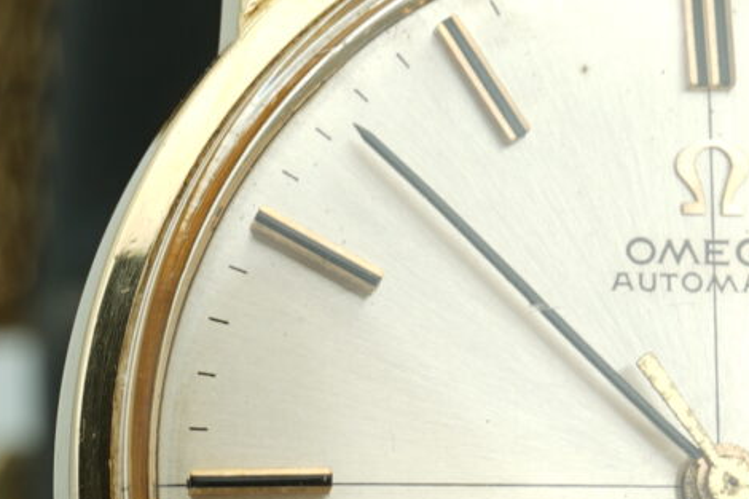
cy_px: 493
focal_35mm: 572
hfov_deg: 3.6
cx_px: 308
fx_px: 11896
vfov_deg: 2.4
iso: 80
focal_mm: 105
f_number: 10
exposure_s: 1/10
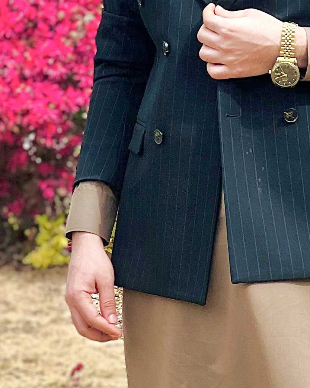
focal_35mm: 291
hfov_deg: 5.3
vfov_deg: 6.6
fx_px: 3337
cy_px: 70
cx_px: 287
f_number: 2.8
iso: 25
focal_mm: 9
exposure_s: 1/267
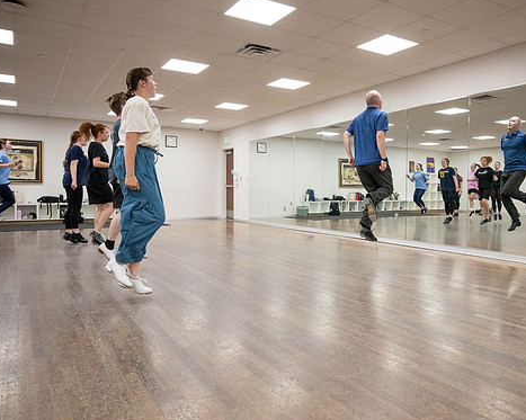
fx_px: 436
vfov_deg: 51.5
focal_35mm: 28
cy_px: 203
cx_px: 310
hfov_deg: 61.8
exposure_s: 1/640
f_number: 4
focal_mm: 24
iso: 3200
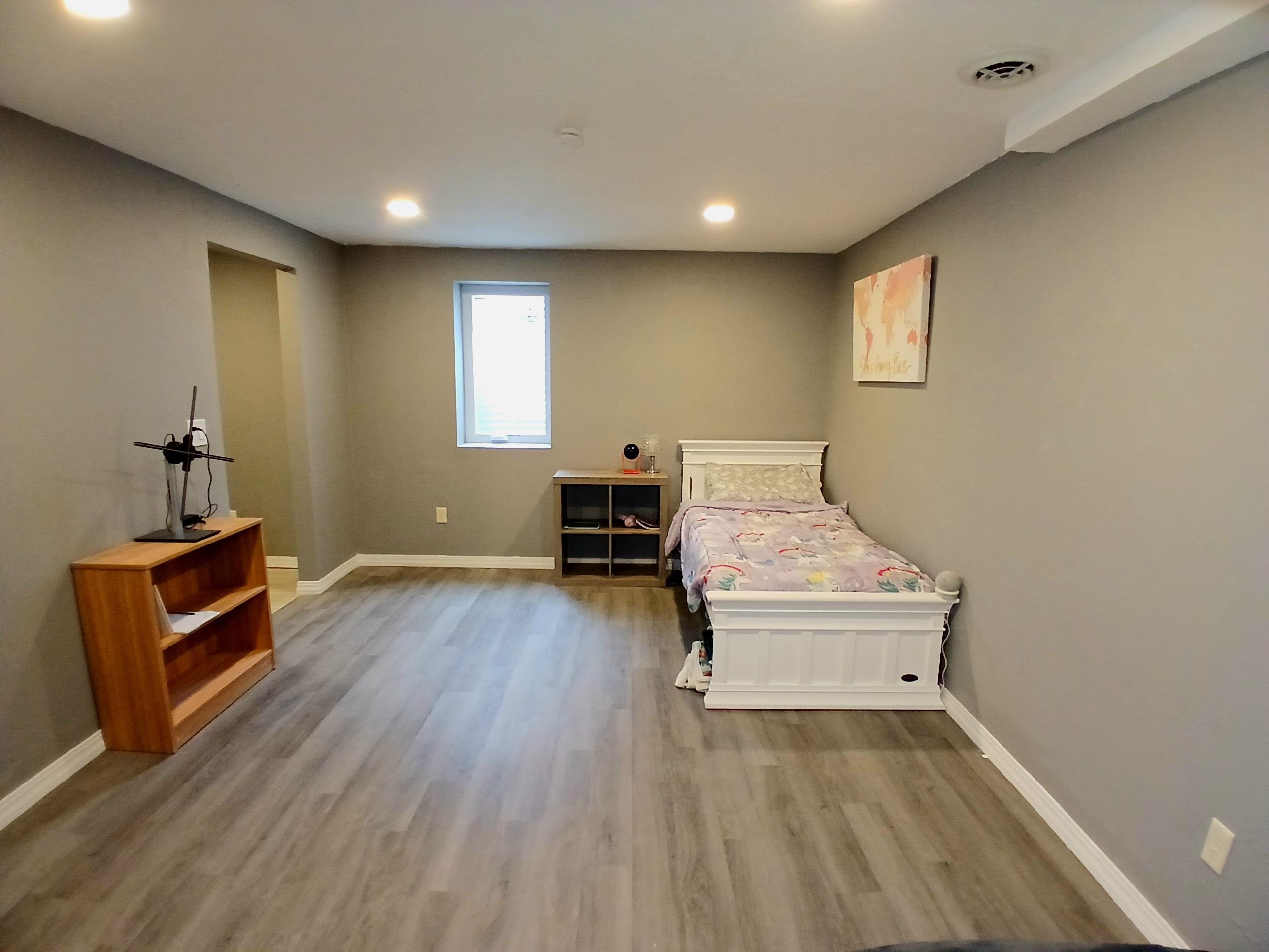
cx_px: 634
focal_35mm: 17
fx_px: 623
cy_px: 476
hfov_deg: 91.0
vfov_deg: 74.7
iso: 250
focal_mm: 1.4
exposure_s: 1/30
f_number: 2.2
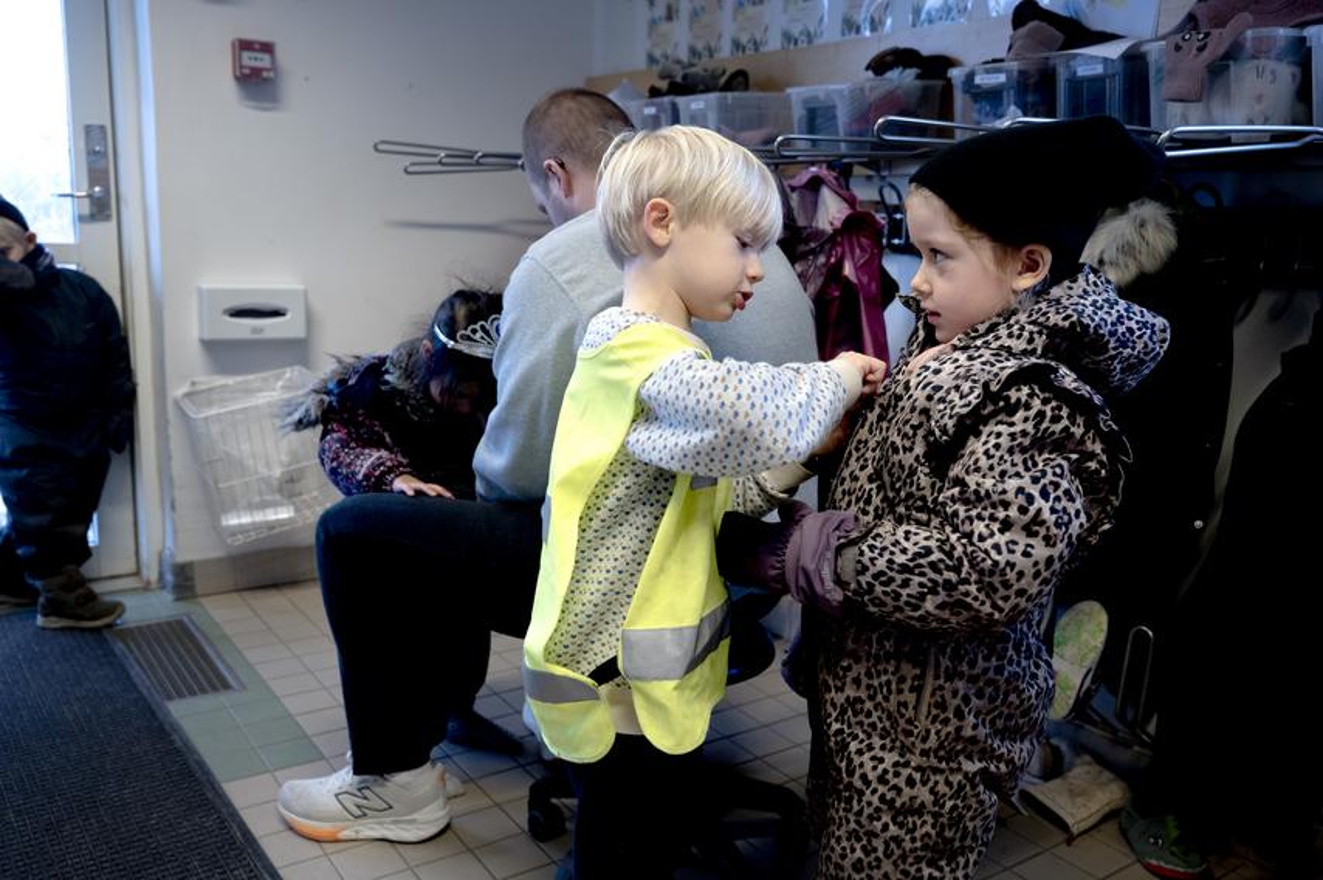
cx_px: 662
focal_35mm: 30
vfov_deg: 42.9
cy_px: 440
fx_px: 1120
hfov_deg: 61.1
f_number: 4
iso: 1000
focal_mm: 30.5
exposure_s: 1/160
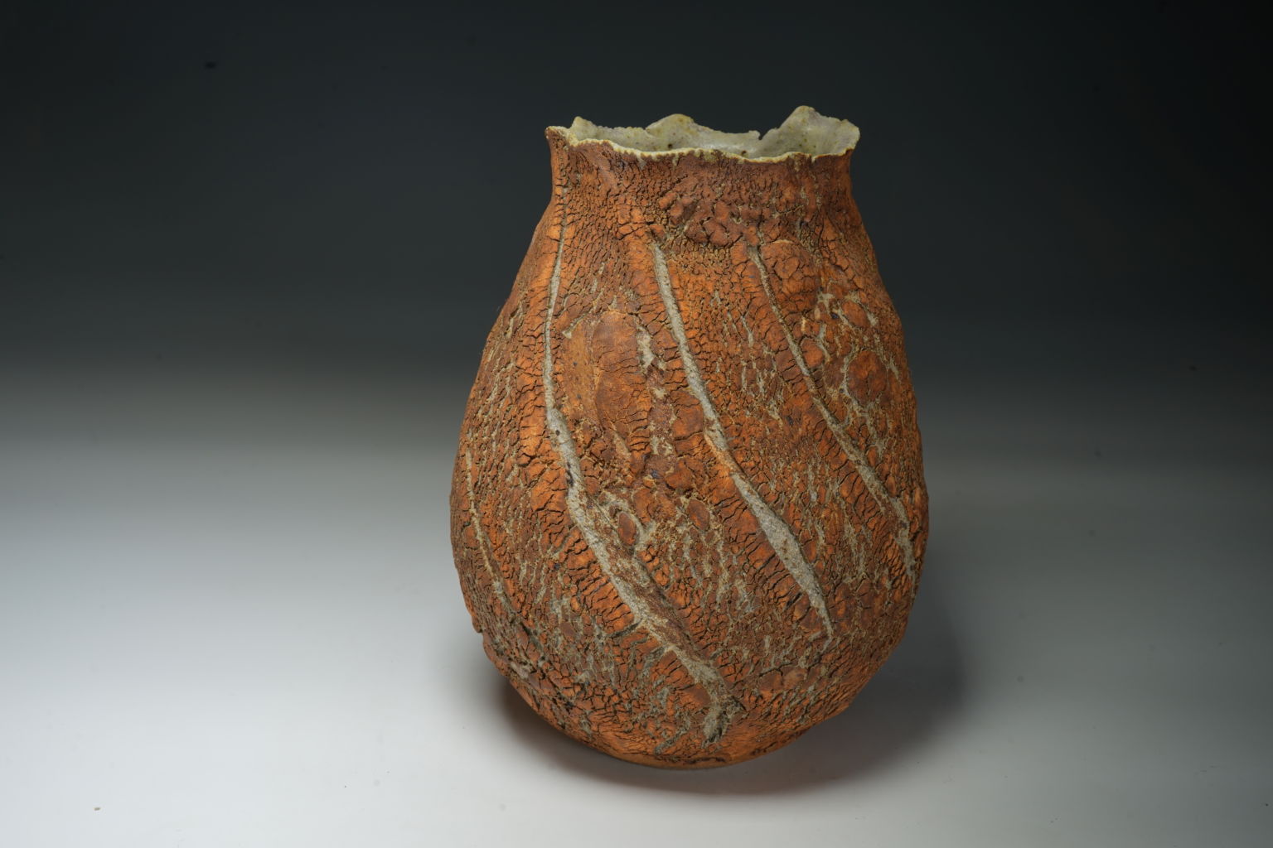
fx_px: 1768
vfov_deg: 27.0
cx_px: 636
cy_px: 424
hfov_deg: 39.6
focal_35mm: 50
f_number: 16
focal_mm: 50
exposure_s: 1/4
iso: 50
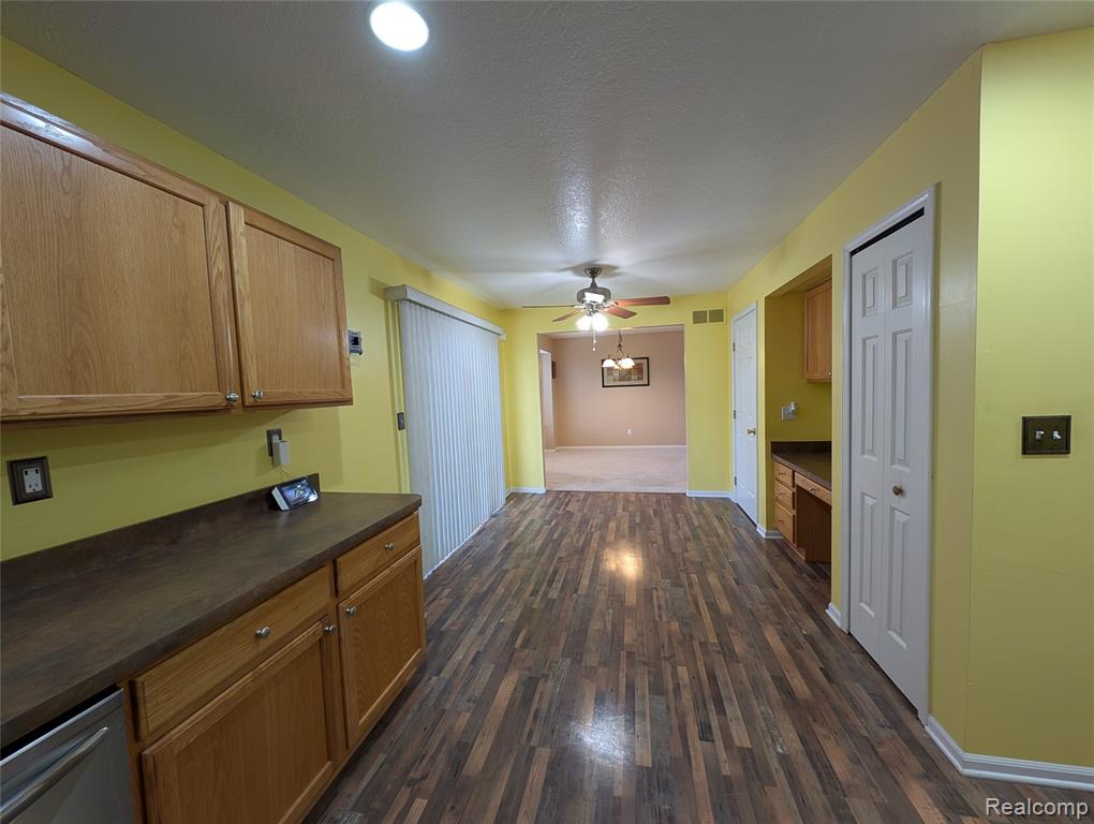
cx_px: 547
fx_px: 380
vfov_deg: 94.6
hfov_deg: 110.5
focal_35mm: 12
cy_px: 412
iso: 114
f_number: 1.95
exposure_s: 1/40
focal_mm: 2.23
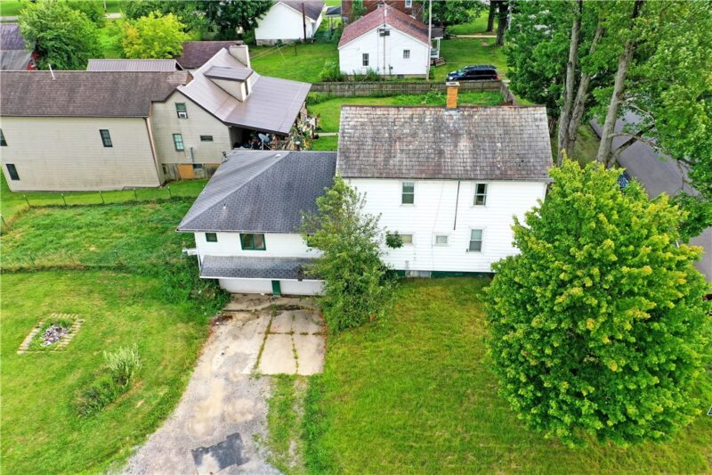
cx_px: 356
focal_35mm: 28
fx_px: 554
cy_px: 238
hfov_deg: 65.5
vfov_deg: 46.4
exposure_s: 1/200
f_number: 4.5
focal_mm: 10.26
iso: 100
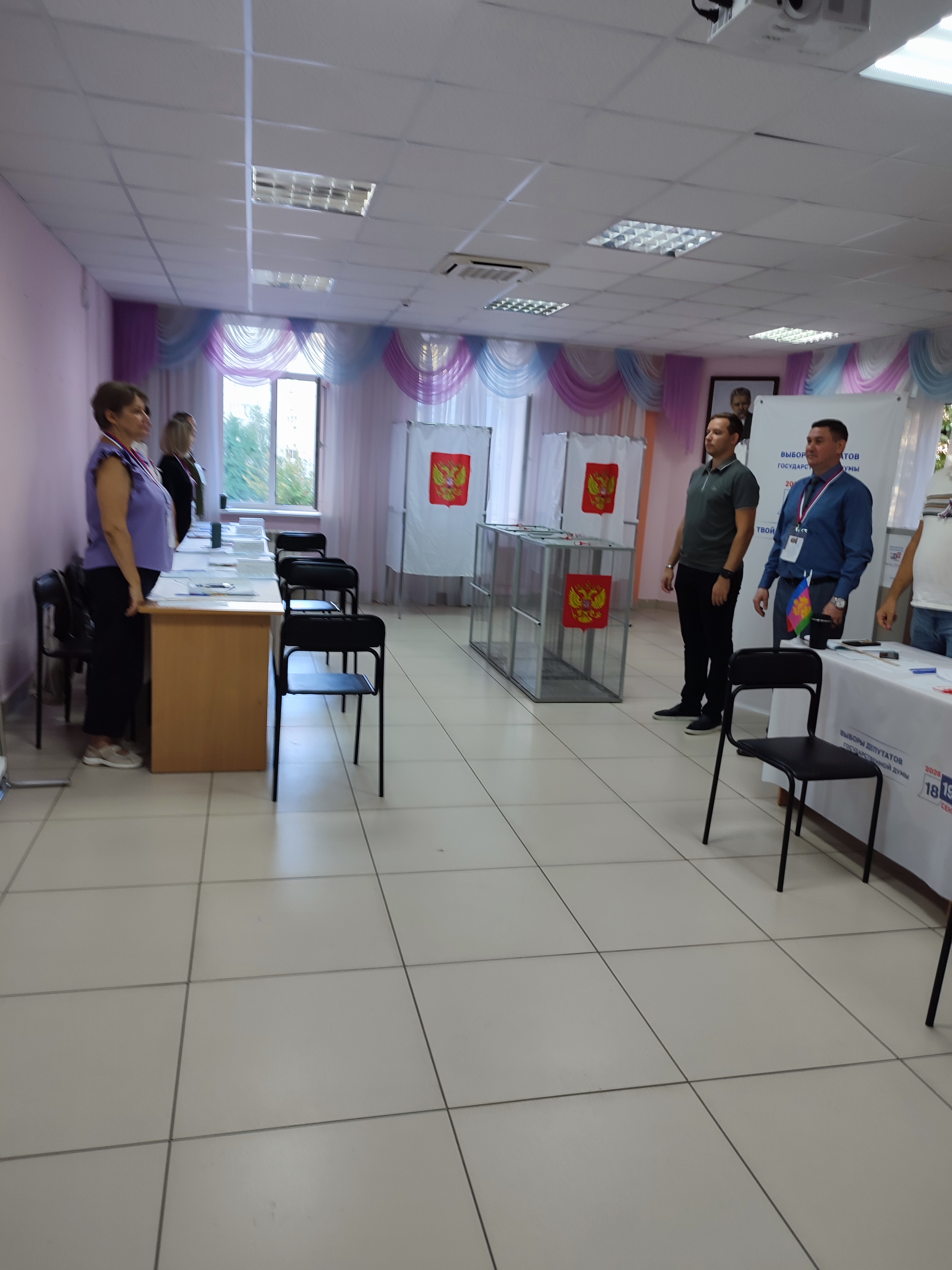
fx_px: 880
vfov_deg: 71.6
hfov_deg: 56.8
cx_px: 476
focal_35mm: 24
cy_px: 635
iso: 89
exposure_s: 1/33
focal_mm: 5.89
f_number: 1.89
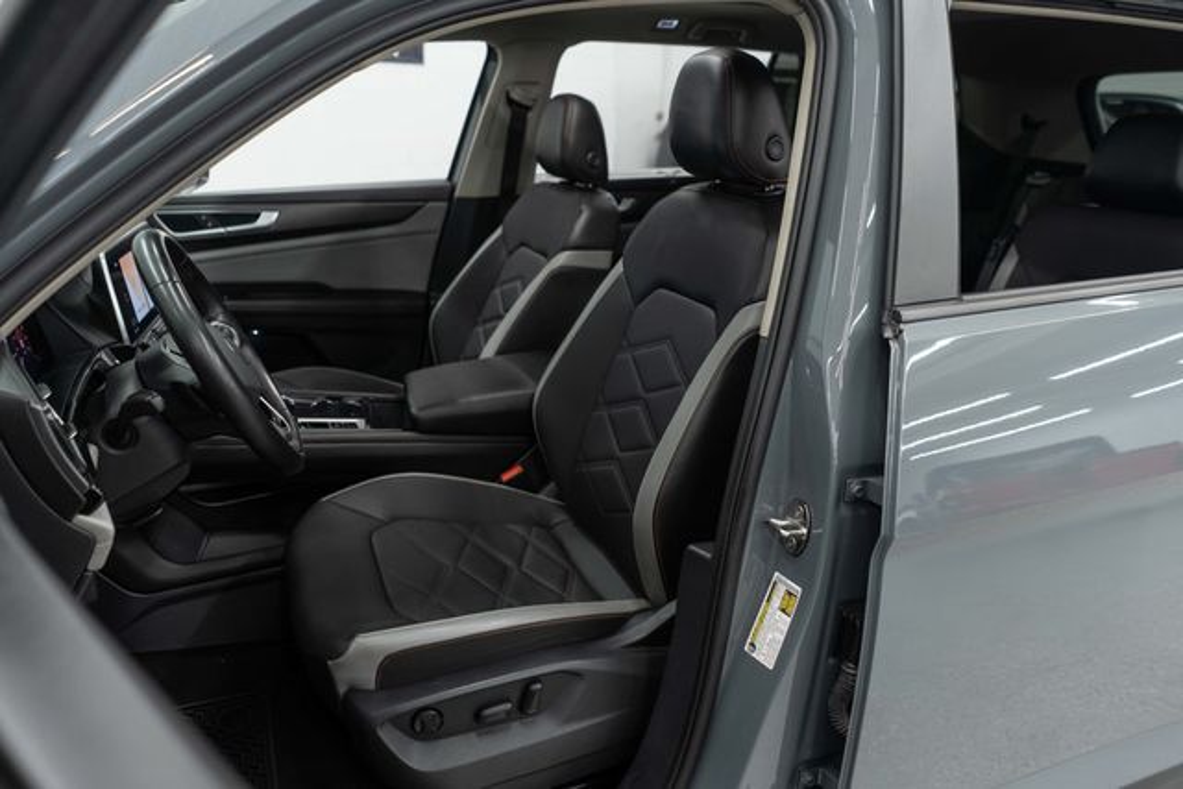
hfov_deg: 65.5
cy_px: 394
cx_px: 592
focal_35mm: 28
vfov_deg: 46.4
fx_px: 920
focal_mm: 28
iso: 400
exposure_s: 1/40
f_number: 3.2
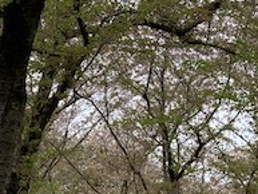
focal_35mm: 116
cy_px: -12
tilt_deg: +20.0
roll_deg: +0.1
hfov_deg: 16.3
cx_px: -51
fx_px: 865
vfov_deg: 12.6
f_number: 1.8
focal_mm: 3.99
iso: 20
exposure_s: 1/1412
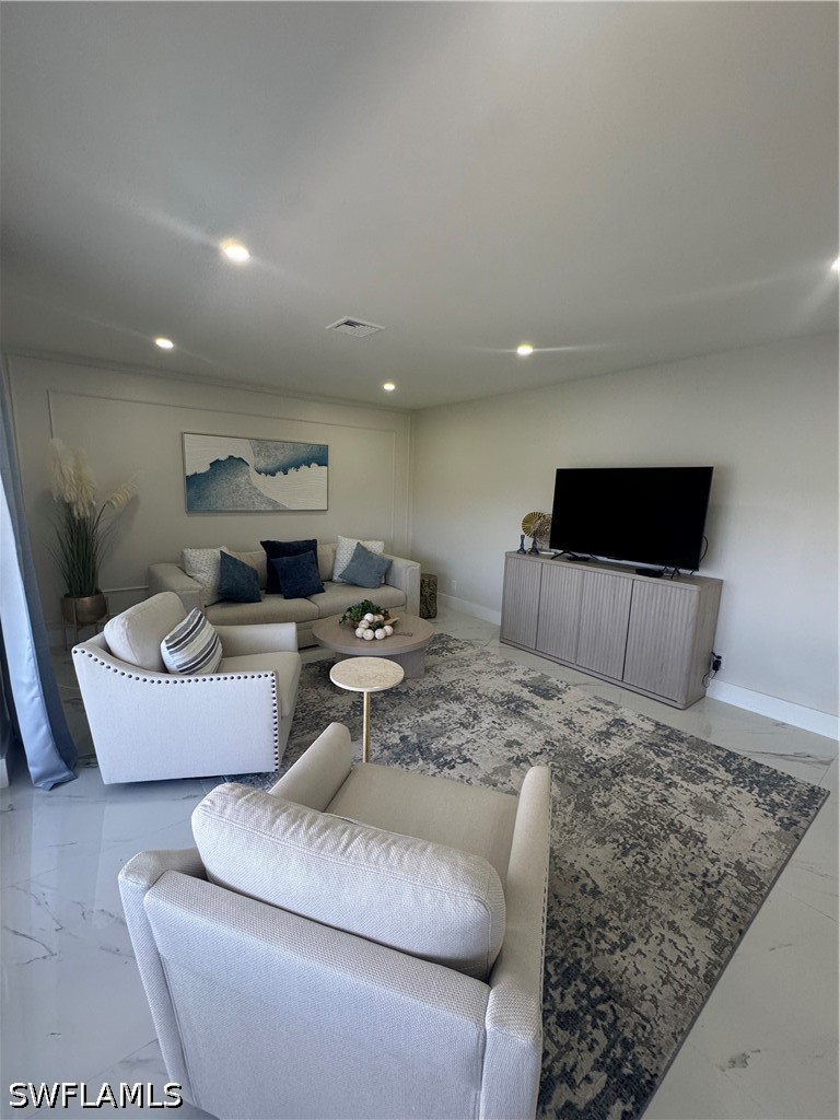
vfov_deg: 102.1
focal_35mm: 14
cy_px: 560
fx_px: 453
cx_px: 420
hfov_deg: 85.7
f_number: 2.2
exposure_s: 1/120
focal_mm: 2.22
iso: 160
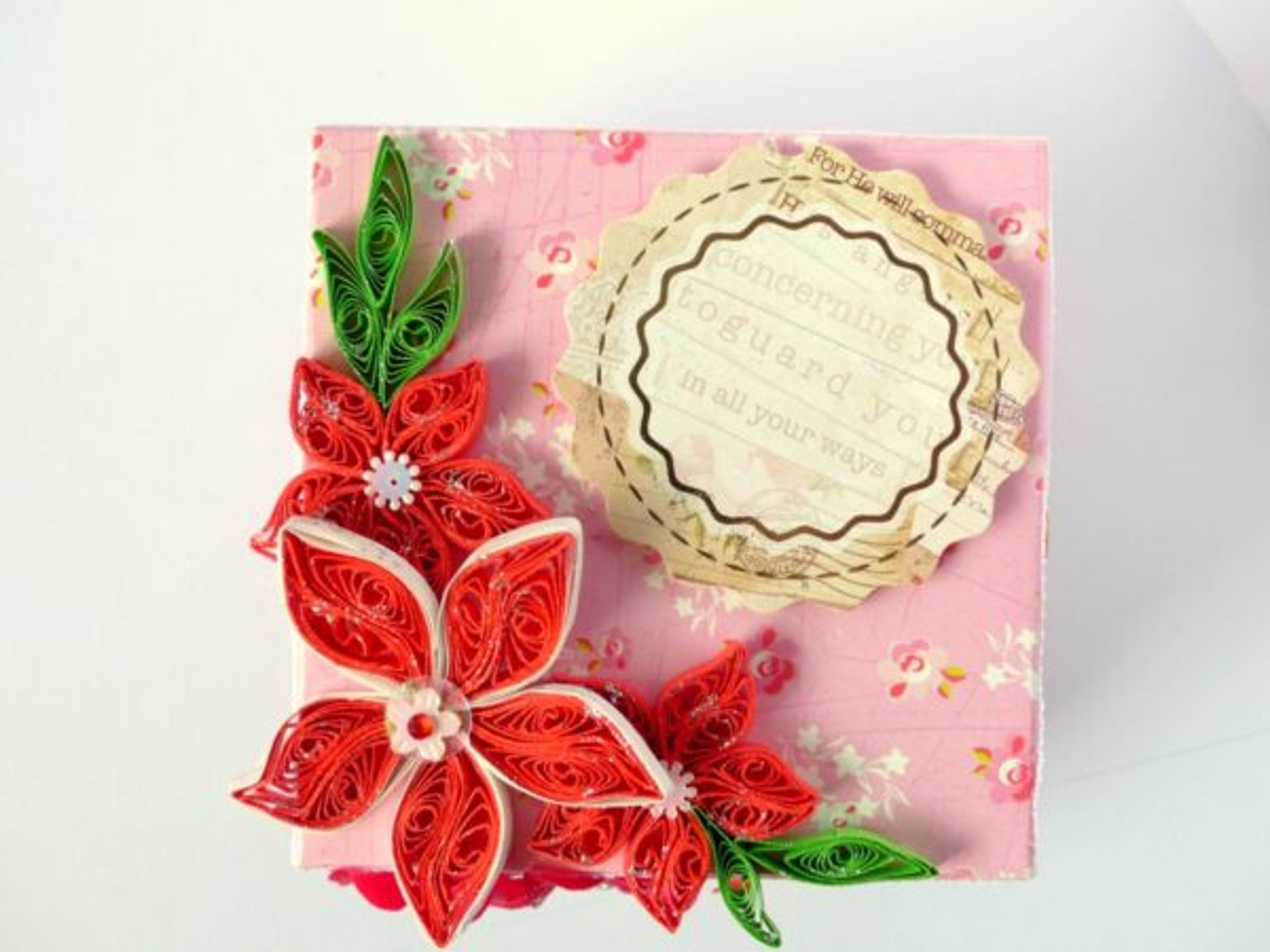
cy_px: 476
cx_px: 635
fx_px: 1834
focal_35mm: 50
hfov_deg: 38.2
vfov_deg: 29.1
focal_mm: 9.1
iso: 100
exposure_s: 1/125
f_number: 2.8
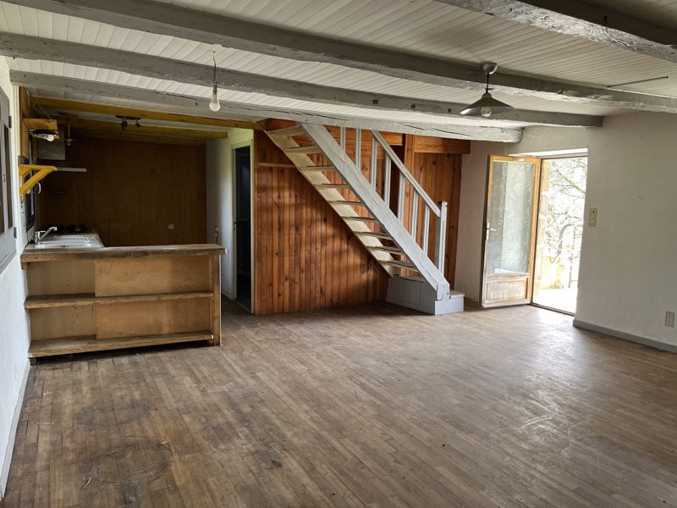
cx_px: 338
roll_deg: -0.9
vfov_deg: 53.1
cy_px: 254
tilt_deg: -7.5
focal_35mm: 26
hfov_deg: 67.3
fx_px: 508
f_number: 1.6
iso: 125
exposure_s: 1/121
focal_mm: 5.1
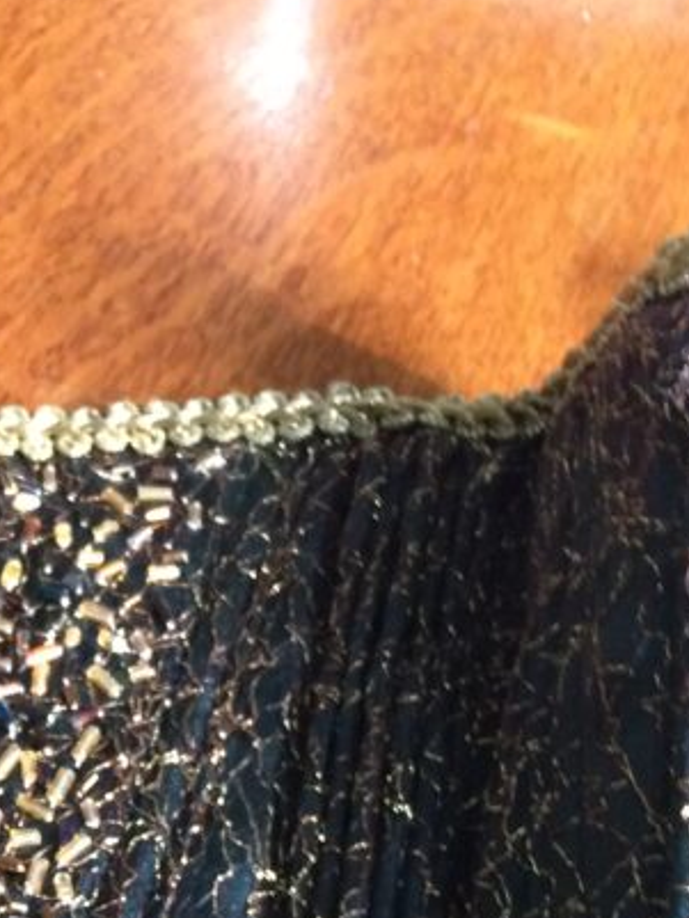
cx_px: -103
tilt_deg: -55.6
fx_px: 1963
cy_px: 1062
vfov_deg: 24.2
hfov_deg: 19.0
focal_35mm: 74
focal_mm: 4.15
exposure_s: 1/33
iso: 250
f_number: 2.2
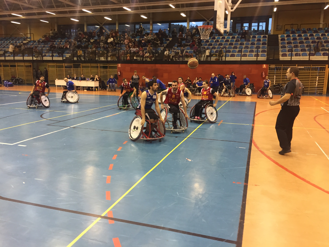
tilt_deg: -10.5
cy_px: 124
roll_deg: -0.9
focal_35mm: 29
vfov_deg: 48.2
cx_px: 164
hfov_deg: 61.7
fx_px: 276
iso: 125
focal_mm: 4.15
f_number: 2.2
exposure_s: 1/33
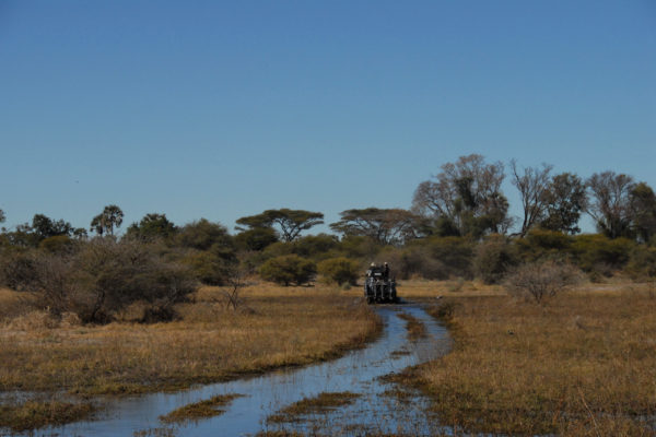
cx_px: 328
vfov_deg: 13.0
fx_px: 1913
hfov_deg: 19.5
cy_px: 218
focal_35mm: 105
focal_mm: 70
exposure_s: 1/2000
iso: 400
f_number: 8
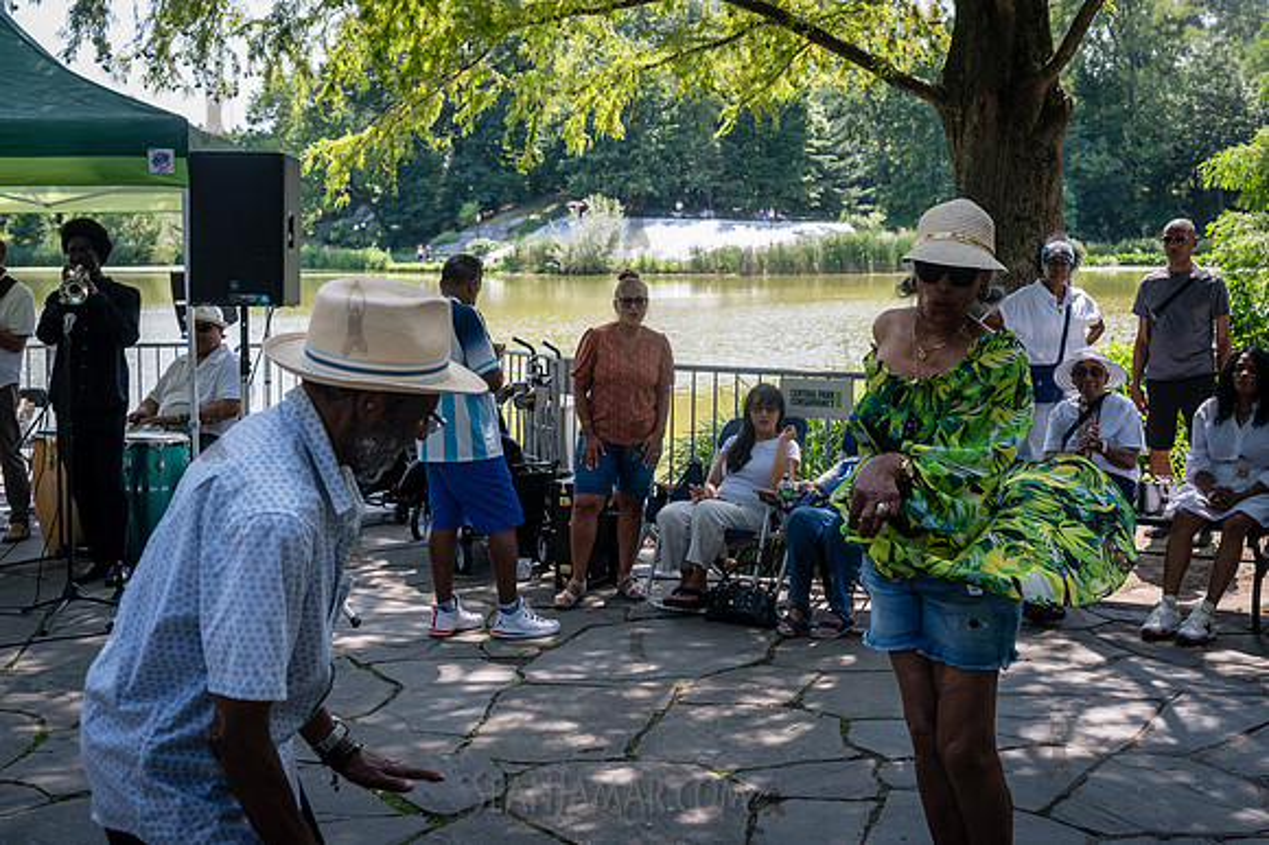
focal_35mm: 41
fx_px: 1433
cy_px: 354
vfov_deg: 32.8
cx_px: 671
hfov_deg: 47.7
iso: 640
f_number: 4.5
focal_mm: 35
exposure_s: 1/1250
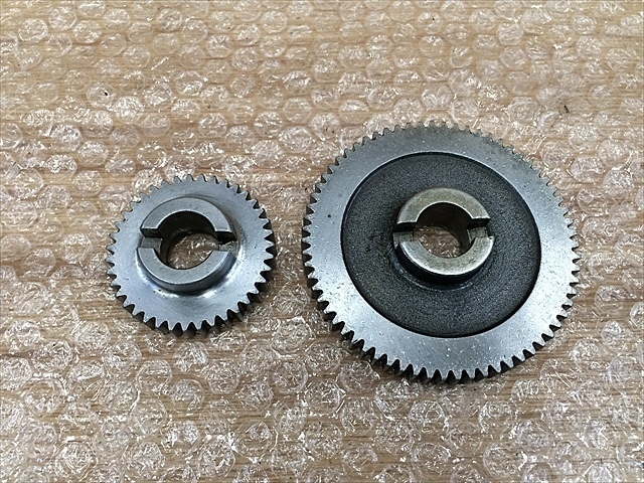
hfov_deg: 61.7
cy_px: 242
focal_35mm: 29
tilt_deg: -68.5
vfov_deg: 48.2
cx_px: 322
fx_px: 540
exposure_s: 1/30
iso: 80
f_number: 2.2
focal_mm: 4.15
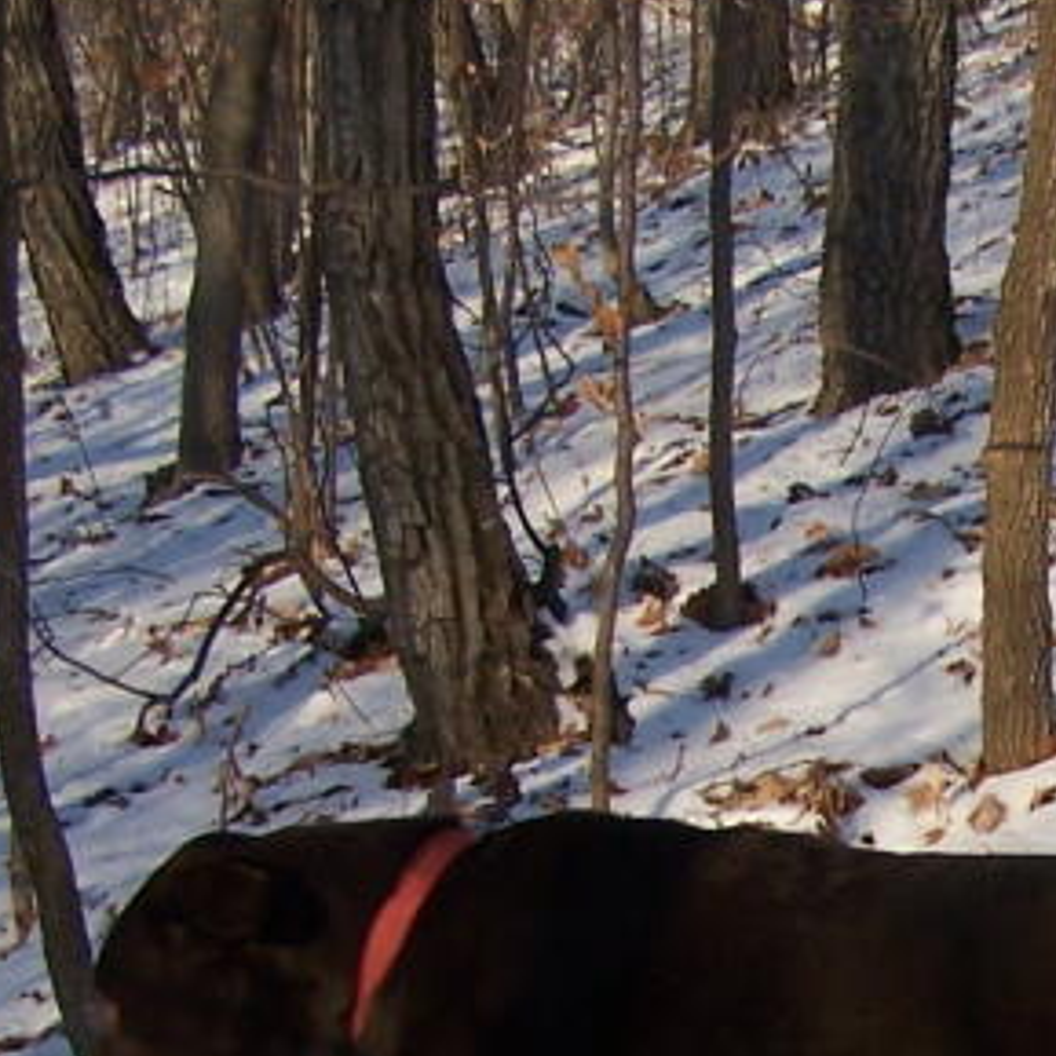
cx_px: 1469
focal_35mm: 119
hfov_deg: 13.9
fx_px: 4107
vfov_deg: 14.2
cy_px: 1231
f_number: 2.8
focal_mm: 6.3
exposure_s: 1/640
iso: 80
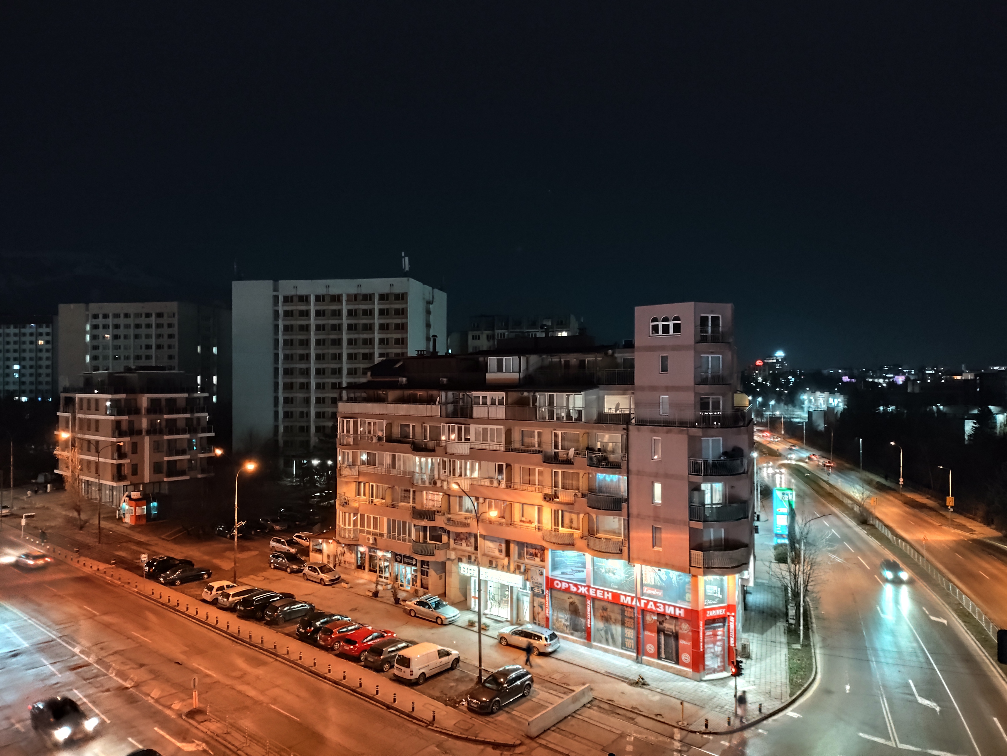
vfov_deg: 54.9
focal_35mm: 25
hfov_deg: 69.4
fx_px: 728
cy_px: 378
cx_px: 504
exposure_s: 1/7.37
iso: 2500
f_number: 1.79
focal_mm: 4.71
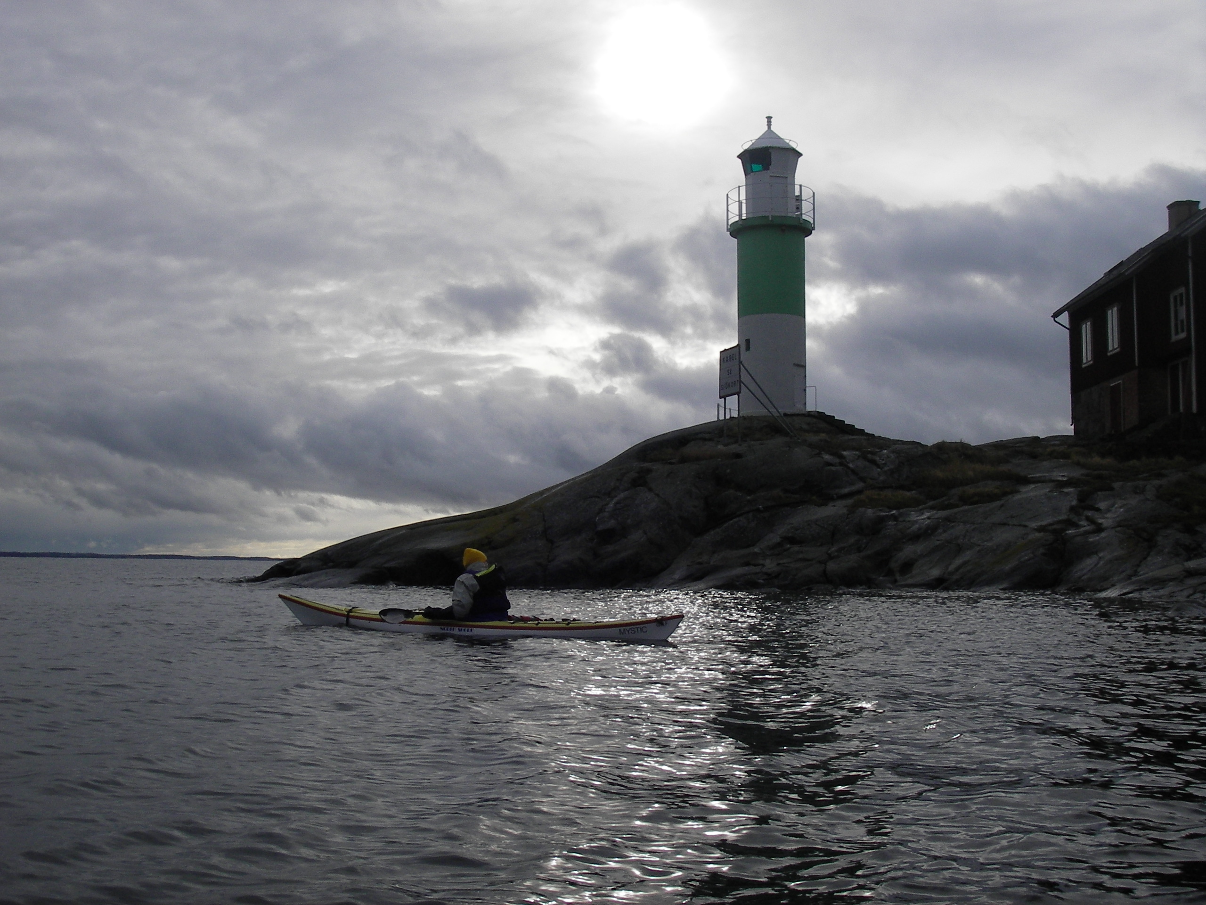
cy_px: 452
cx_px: 603
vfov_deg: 37.7
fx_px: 1324
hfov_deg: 49.0
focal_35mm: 38
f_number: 6.6
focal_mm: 6.3
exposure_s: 1/250
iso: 50
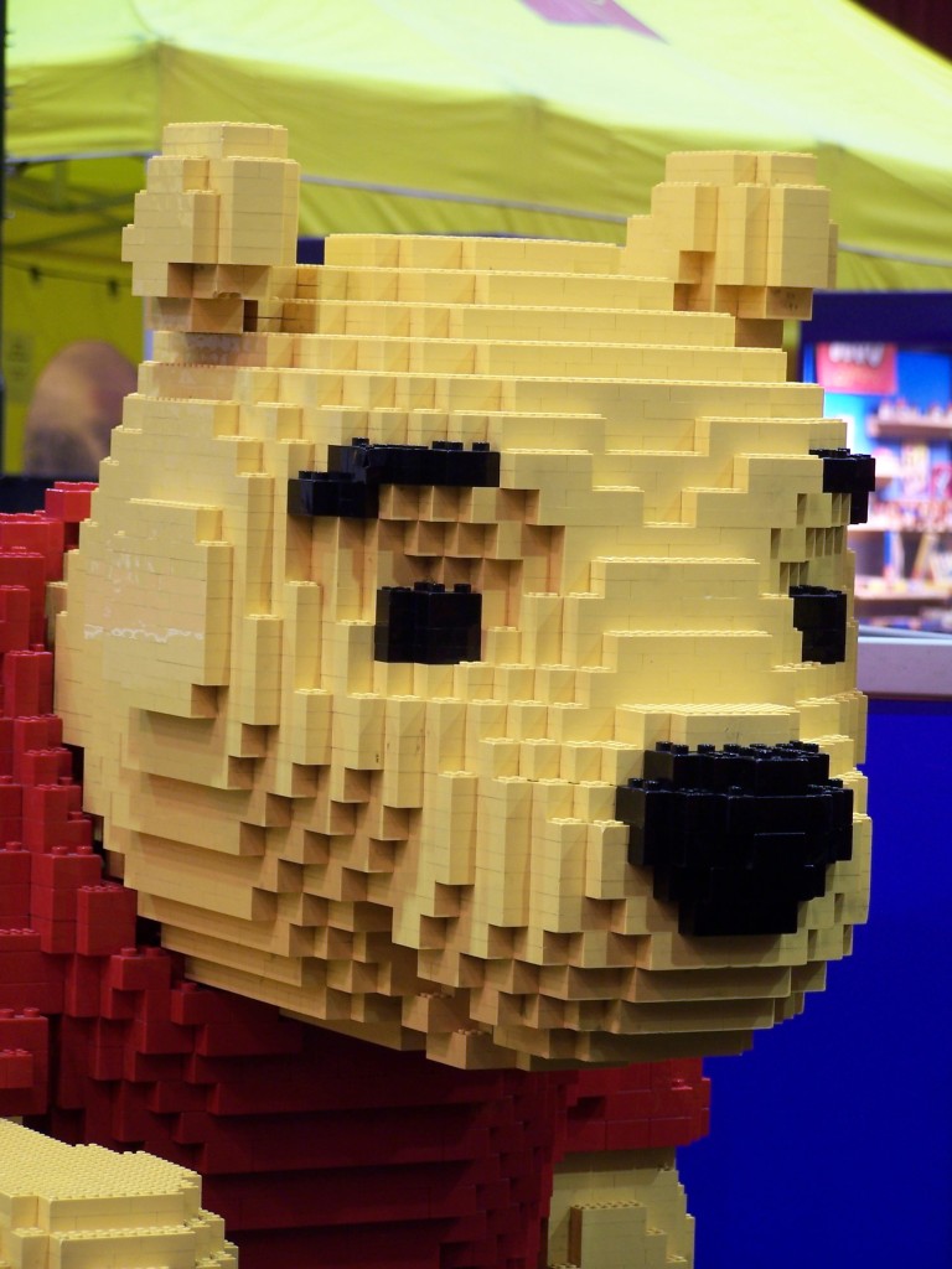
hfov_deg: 10.7
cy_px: 634
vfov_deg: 14.2
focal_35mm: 139
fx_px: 5097
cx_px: 476
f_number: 3.2
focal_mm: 23.1
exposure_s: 1/3
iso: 80
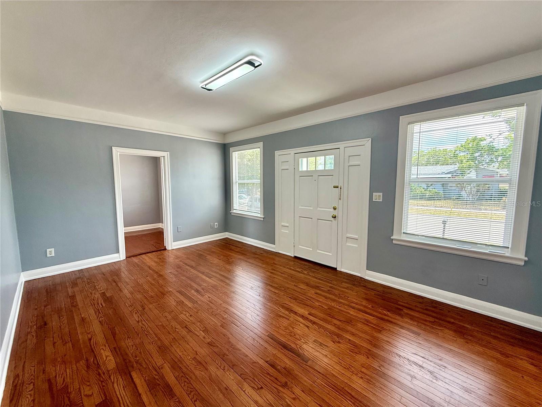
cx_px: 271
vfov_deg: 85.7
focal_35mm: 14
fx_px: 219
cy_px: 204
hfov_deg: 102.1
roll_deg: +0.3
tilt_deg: -4.8
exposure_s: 1/120
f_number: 2.2
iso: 125
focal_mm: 2.22
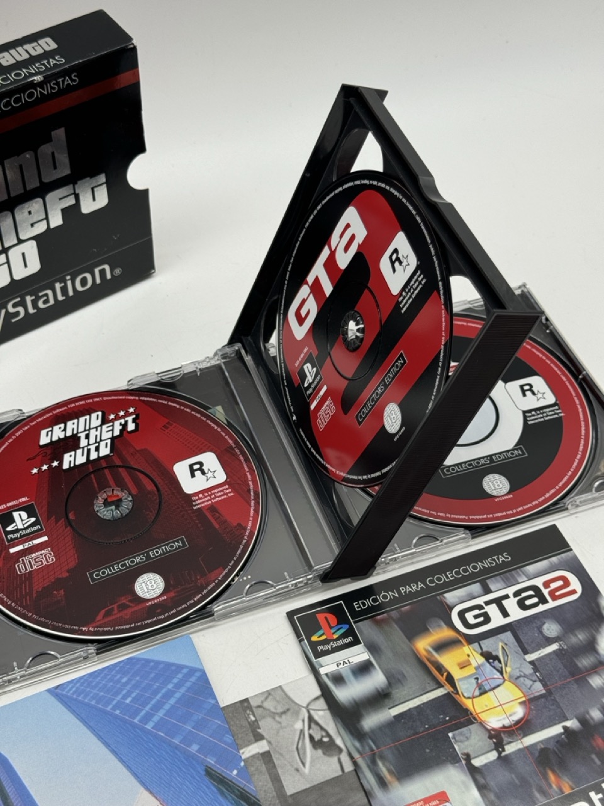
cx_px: 302
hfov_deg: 30.3
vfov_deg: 39.7
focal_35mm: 48
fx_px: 1117
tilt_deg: -50.2
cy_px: 403
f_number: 1.78
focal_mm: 6.76
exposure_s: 1/433
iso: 64
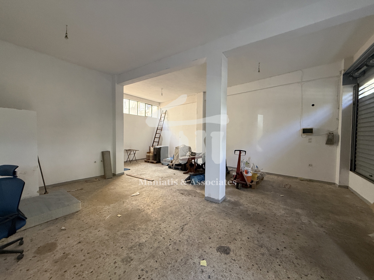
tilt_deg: -0.5
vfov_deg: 85.7
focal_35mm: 14
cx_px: 187
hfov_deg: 102.1
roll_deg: -1.0
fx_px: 151
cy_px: 140
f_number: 2.2
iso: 320
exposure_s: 1/69
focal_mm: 2.22
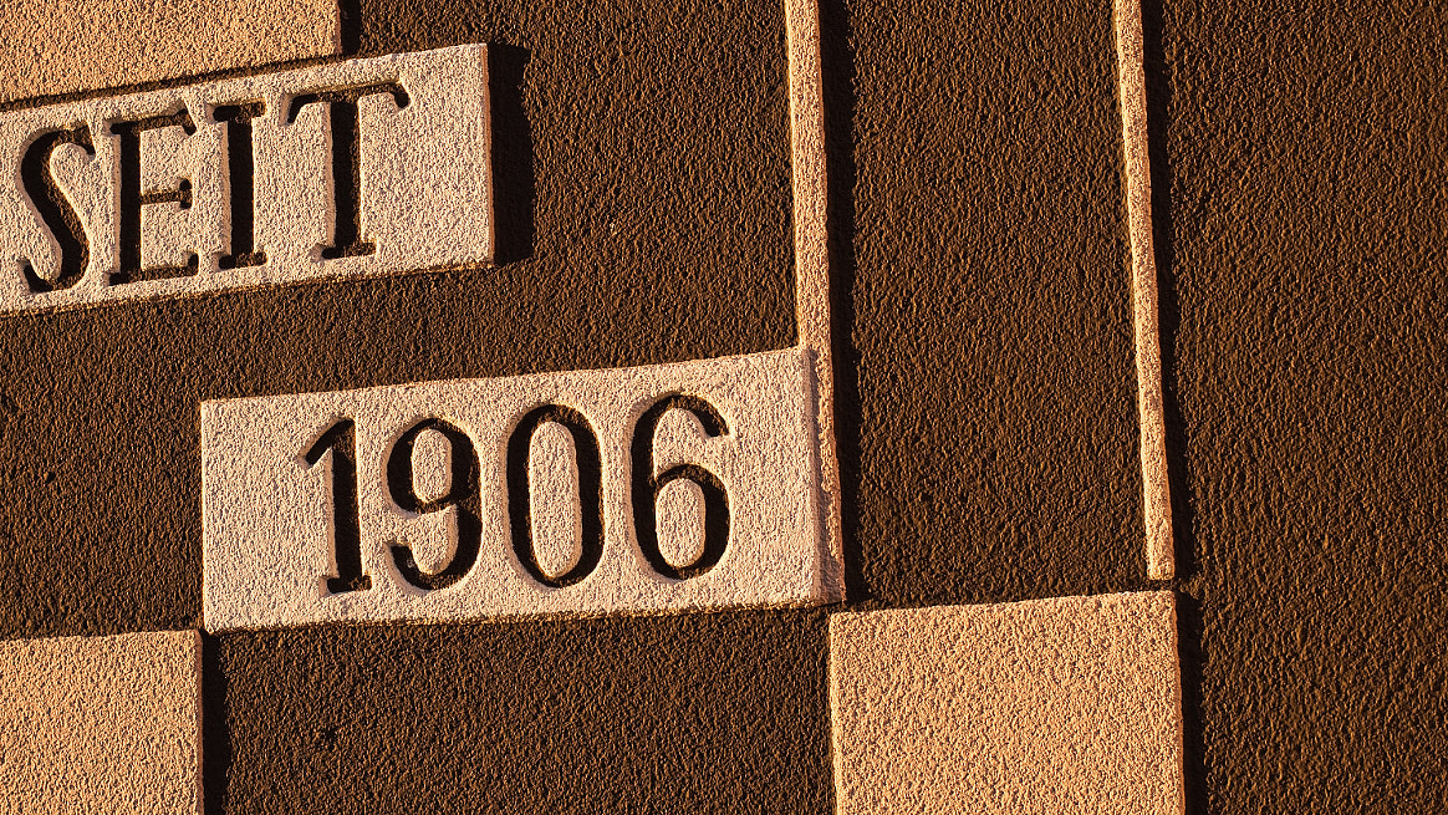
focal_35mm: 72
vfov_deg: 16.8
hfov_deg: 29.3
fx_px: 2765
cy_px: 331
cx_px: 590
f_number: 8
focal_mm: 50
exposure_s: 1/250
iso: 200
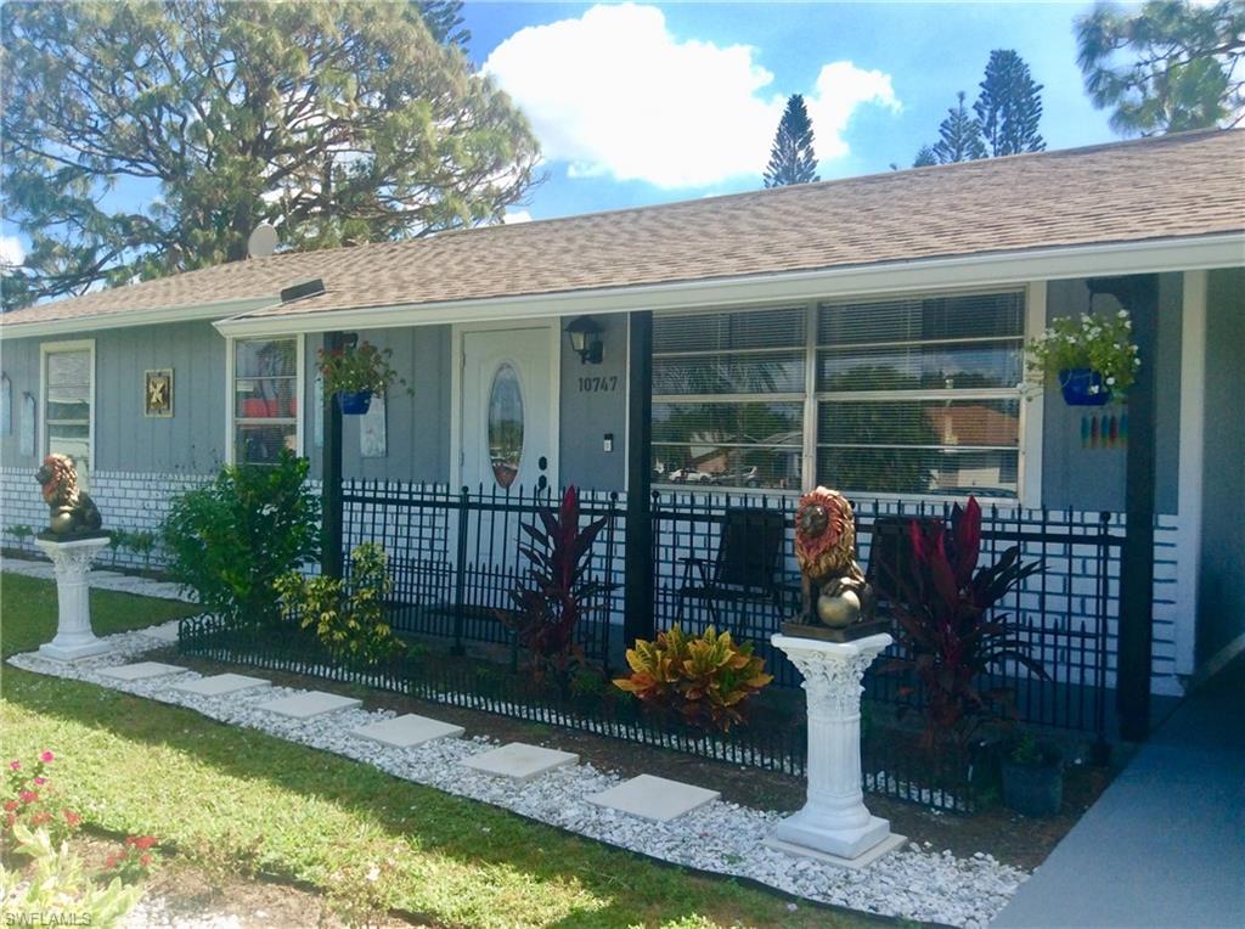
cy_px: 464
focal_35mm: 32
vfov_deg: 44.0
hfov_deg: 56.9
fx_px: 1149
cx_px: 622
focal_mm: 3.3
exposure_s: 1/894
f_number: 2.4
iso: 32
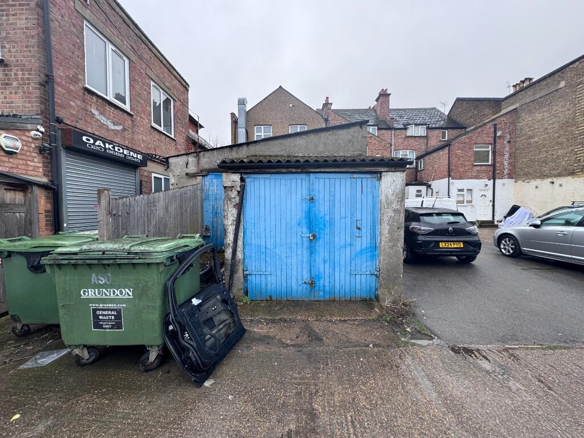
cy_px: 219
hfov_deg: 102.1
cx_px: 292
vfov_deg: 85.7
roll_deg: +0.1
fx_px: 236
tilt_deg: +0.1
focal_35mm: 14
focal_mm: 2.22
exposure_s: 1/99
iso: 50
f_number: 2.2
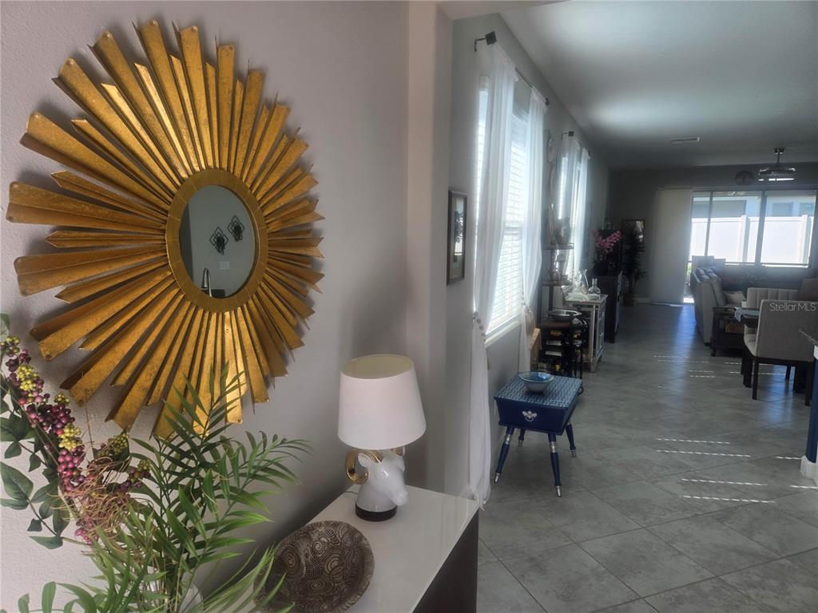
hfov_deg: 73.9
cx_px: 409
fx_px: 544
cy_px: 306
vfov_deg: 58.9
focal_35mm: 23
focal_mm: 5.4
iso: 40
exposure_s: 1/180
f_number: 1.8
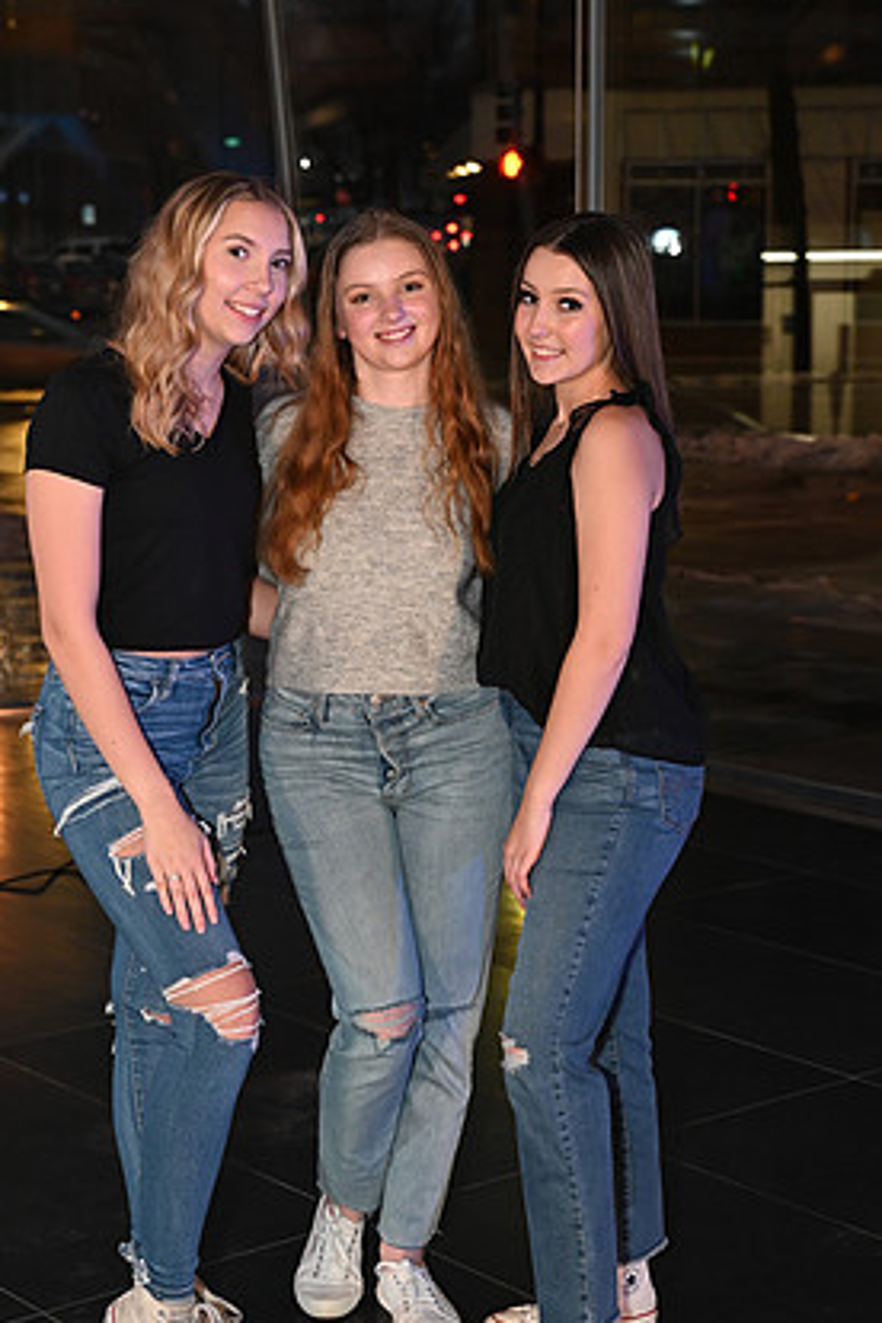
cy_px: 598
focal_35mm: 77
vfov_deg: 26.3
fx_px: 2830
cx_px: 380
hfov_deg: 17.7
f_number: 4
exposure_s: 1/60
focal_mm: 55
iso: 800
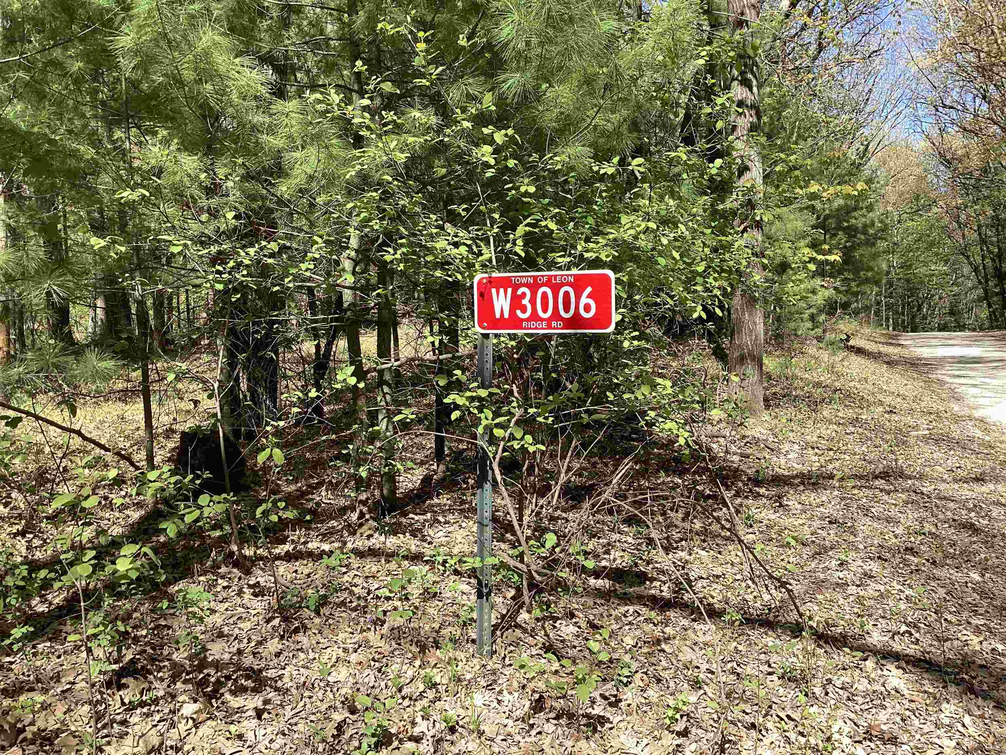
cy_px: 378
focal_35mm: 31
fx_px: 901
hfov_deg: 58.4
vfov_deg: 45.4
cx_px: 503
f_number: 2.4
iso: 25
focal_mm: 3.3
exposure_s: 1/411
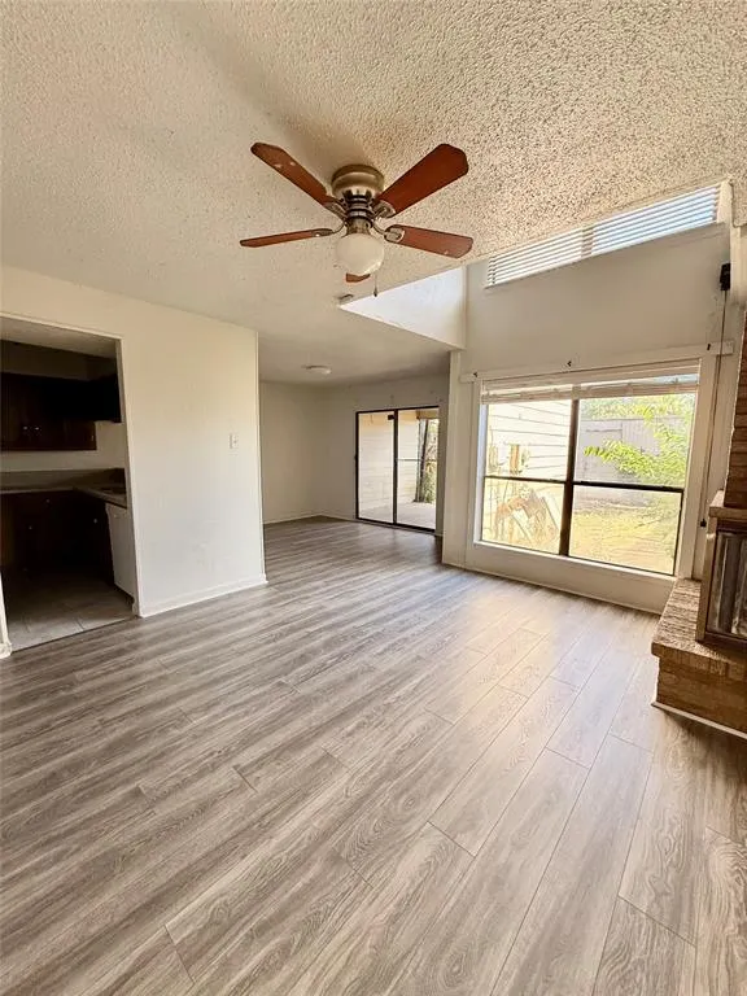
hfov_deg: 85.7
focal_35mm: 14
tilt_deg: -6.2
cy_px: 498
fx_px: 403
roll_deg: -0.3
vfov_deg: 102.1
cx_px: 374
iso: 100
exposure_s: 1/99
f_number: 2.2
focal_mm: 2.22
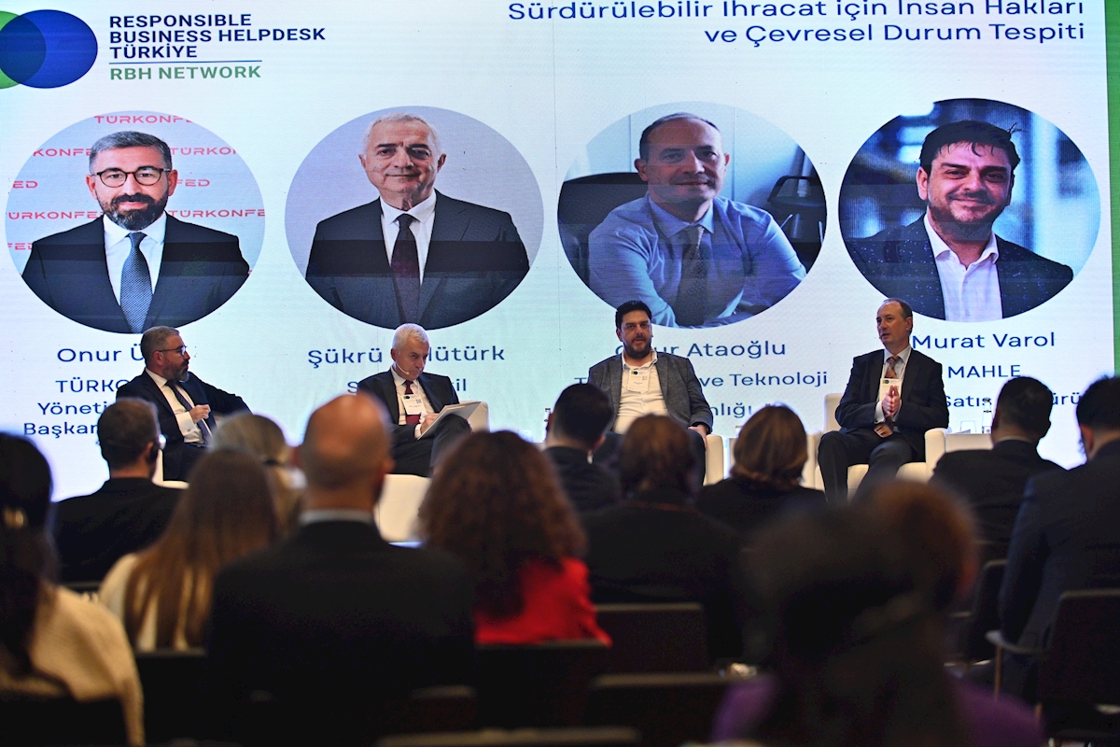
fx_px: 3173
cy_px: 374
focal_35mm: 102
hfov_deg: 20.0
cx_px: 560
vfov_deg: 13.4
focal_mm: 102
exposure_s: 1/250
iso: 1250
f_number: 2.8
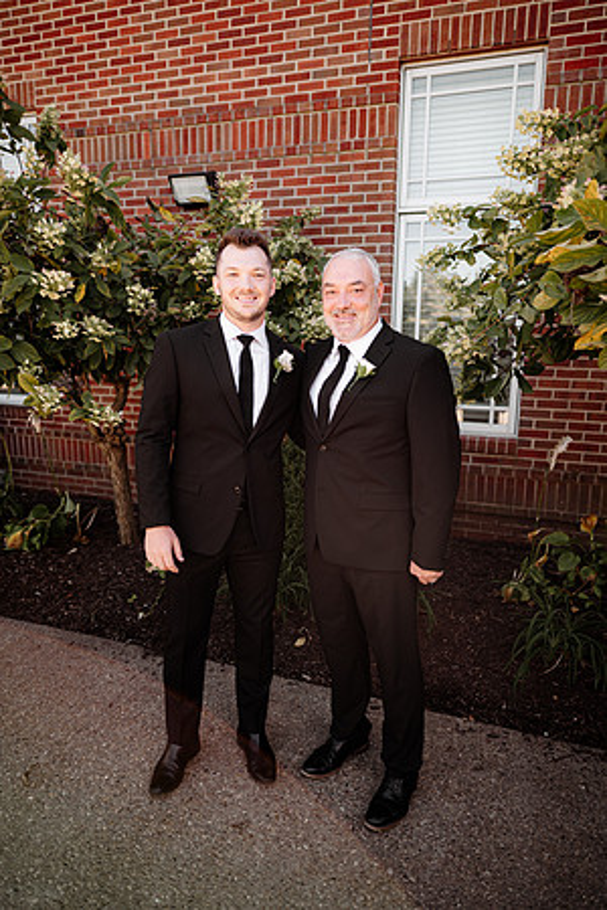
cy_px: 455
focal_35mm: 24
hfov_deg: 53.1
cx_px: 304
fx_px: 607
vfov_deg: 73.7
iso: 125
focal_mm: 24
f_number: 2.2
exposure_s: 1/500
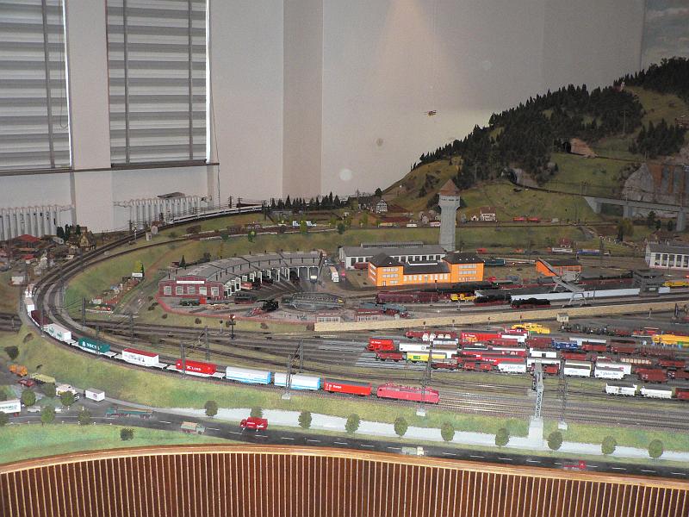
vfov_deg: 39.7
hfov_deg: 51.4
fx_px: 717
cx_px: 344
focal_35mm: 36
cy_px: 258
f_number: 2.8
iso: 400
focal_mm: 6
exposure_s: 1/60
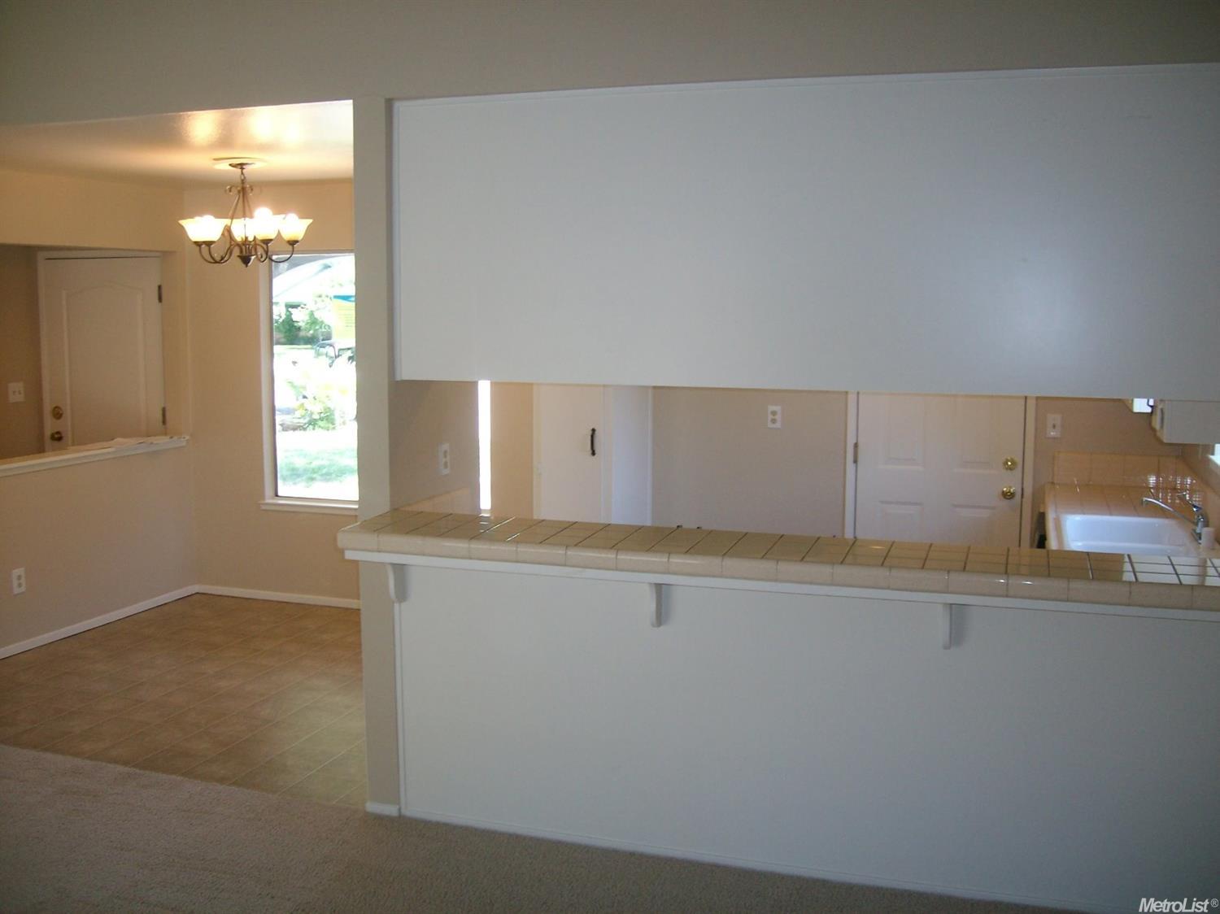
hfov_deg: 52.6
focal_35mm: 35
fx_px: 1233
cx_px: 610
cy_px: 457
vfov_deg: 40.7
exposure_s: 1/40
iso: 80
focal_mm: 5.8
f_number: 2.8
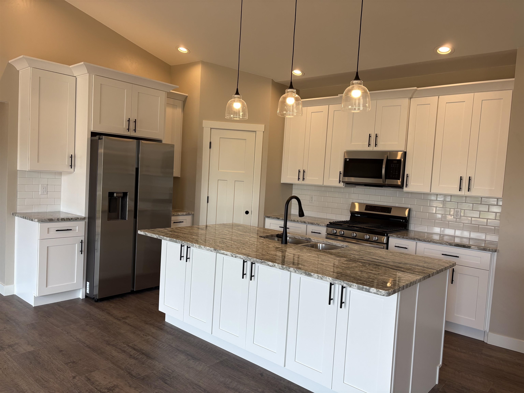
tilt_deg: -2.4
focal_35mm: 26
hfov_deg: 67.3
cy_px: 196
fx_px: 394
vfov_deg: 53.1
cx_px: 262
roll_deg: -2.7
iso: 50
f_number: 1.6
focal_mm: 5.96
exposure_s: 1/200
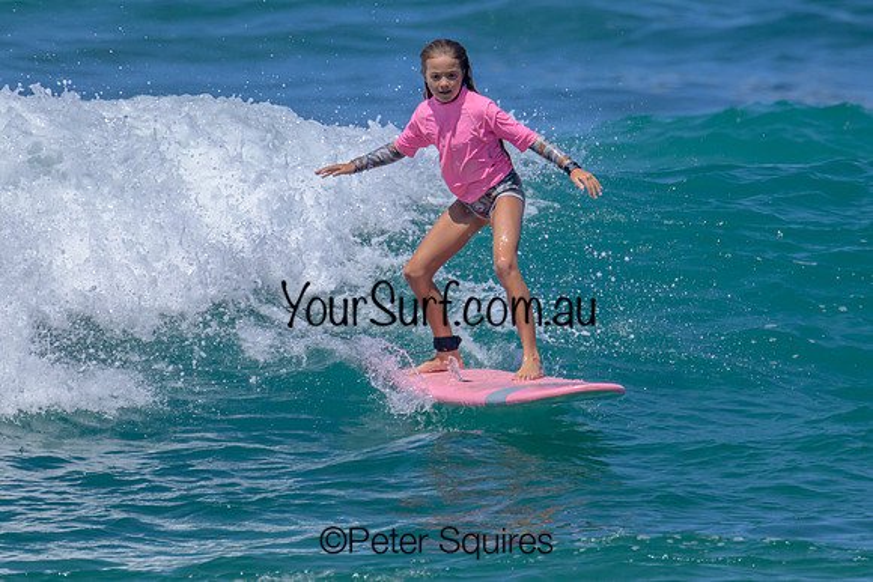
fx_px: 26209
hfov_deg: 1.9
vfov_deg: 1.3
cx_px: 590
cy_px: 275
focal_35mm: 1081
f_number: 11
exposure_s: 1/2000
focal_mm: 800
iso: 1100
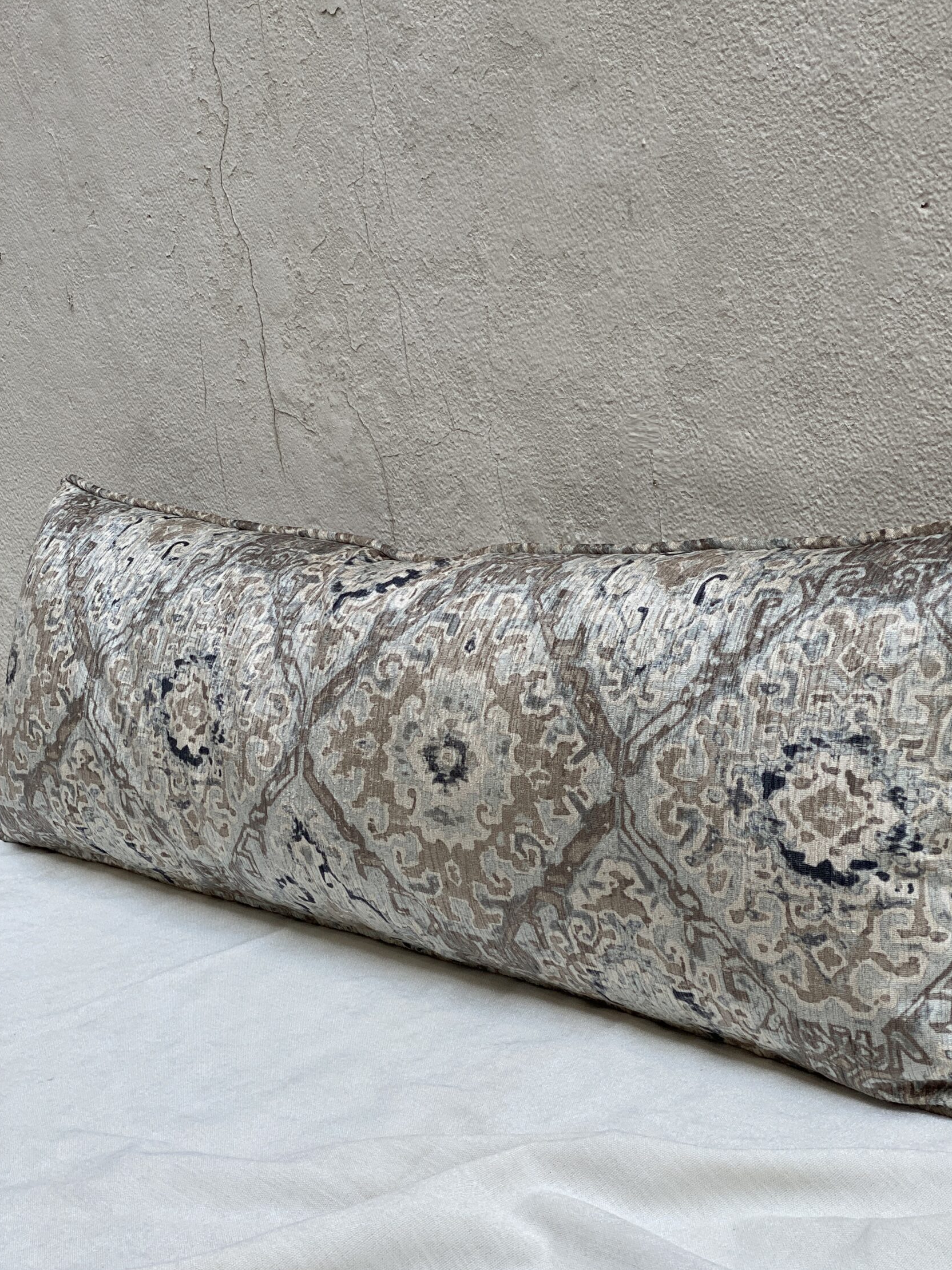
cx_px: 544
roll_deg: +5.0
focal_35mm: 60
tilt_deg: -10.4
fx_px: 2200
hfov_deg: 24.4
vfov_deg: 32.2
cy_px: 673
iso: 25
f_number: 2
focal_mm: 6
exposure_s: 1/122
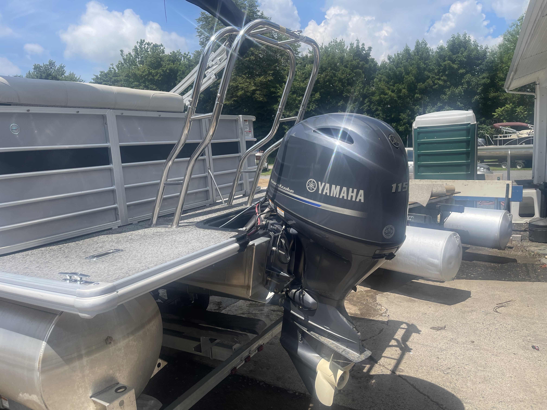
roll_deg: +2.1
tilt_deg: -6.1
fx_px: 395
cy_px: 205
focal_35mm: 25
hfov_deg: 69.4
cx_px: 274
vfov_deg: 54.9
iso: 32
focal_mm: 5.1
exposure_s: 1/2660
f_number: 1.6
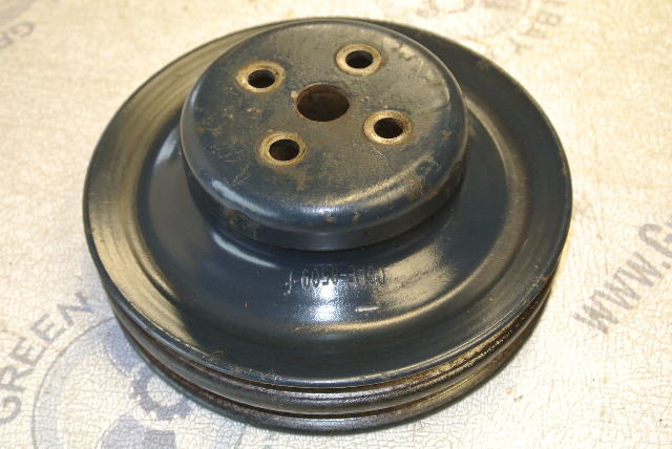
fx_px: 953
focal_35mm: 51
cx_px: 336
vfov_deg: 26.5
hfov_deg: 38.8
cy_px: 224
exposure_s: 1/60
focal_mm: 18.9
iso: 640
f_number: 4.8
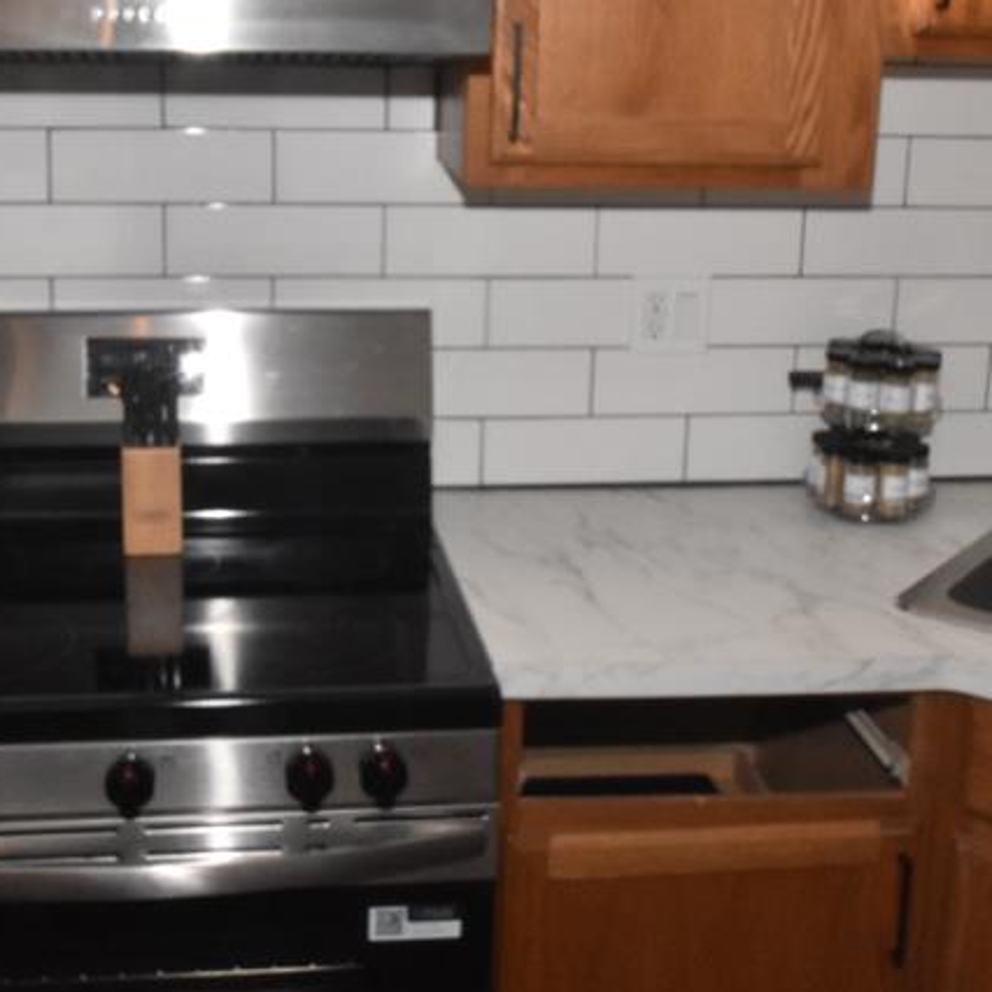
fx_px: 1687
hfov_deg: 32.7
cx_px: 433
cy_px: 328
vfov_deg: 32.5
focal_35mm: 52
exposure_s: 1/200
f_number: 25
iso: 2800
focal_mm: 17
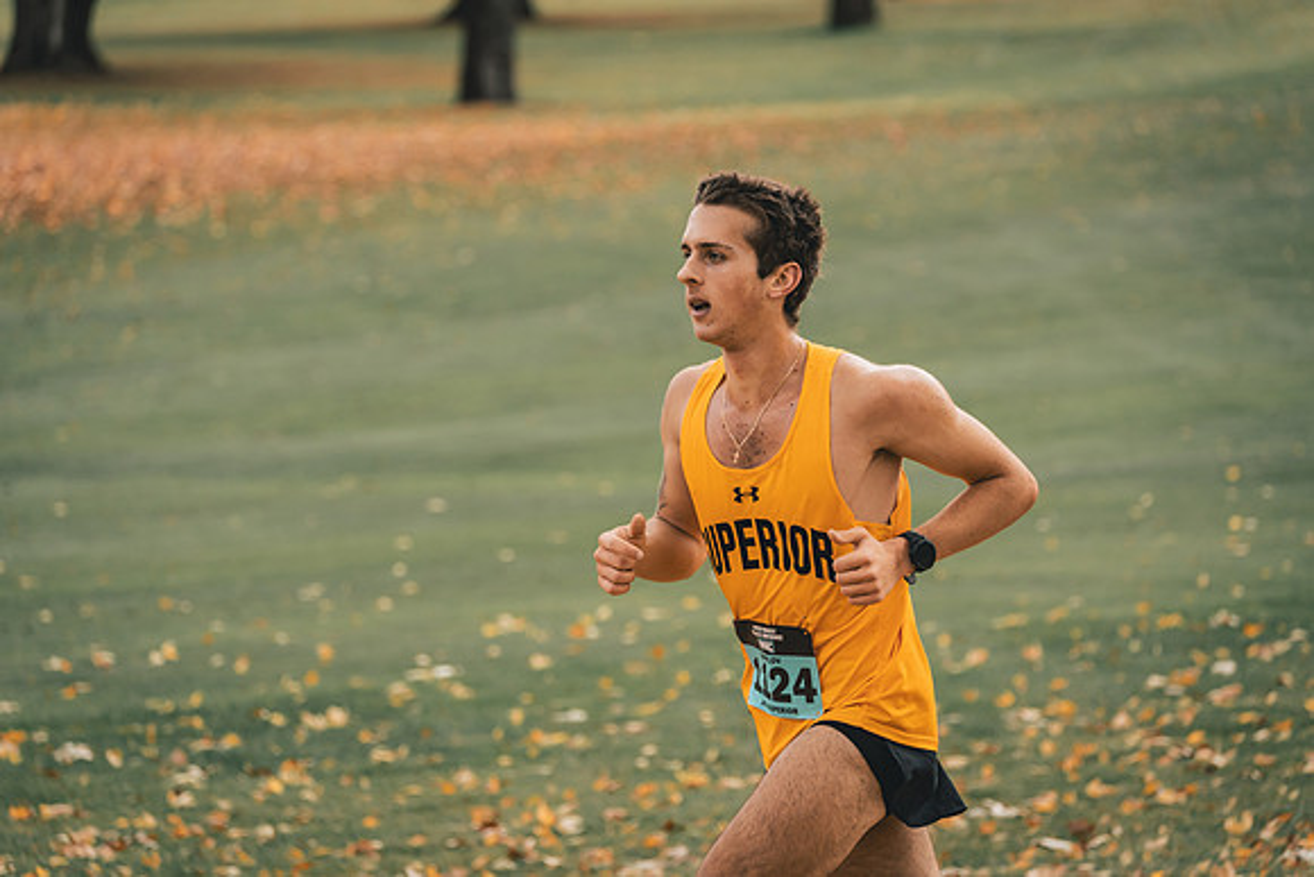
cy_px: 438
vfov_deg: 5.4
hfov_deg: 8.1
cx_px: 657
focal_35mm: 255
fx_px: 9309
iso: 400
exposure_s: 1/1000
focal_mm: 255
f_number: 6.3
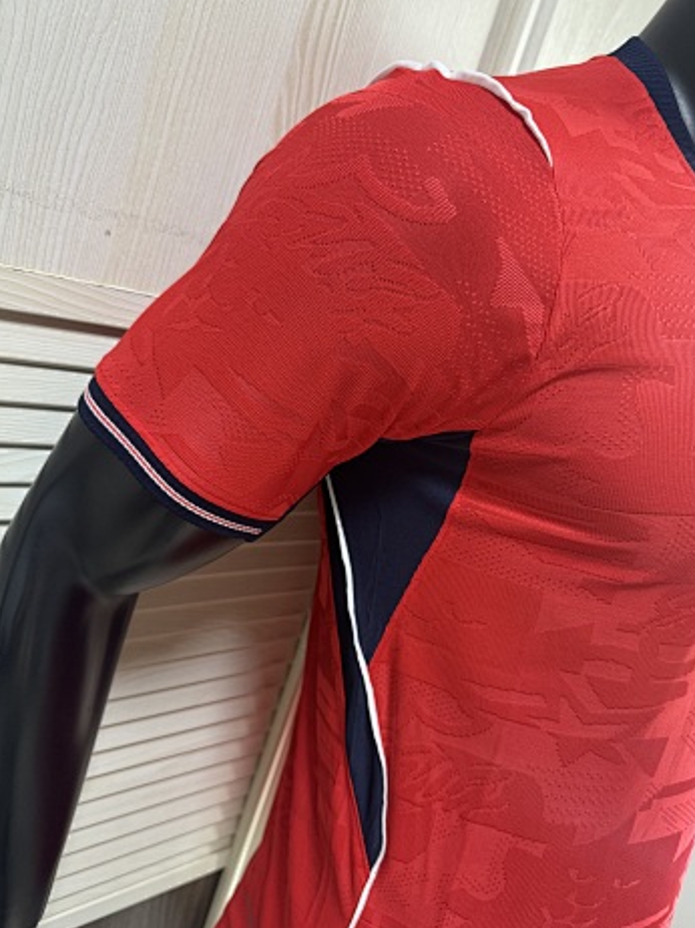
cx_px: 336
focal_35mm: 26
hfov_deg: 53.0
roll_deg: -17.7
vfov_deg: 67.3
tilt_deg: -15.7
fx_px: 697
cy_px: 454
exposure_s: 1/60
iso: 250
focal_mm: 6.76
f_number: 1.78
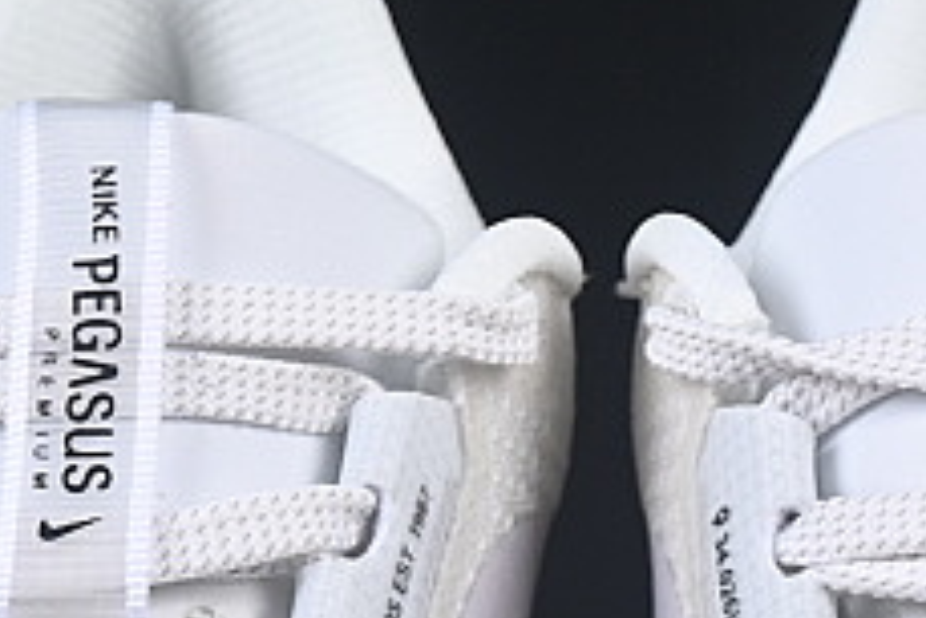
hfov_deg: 5.8
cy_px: 1200
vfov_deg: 3.9
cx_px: 562
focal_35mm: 354
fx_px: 9111
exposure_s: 1/80
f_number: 8
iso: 160
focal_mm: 50
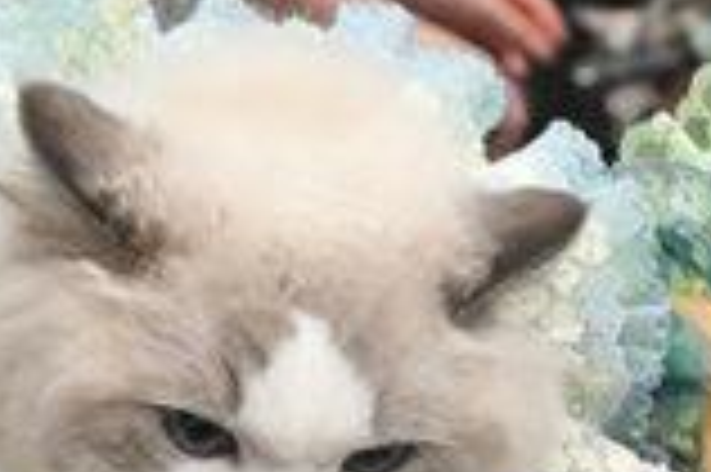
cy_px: 645
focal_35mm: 204
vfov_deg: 6.7
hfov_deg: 10.1
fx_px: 4025
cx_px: 554
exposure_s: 1/200
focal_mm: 46
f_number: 5.6
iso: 2200
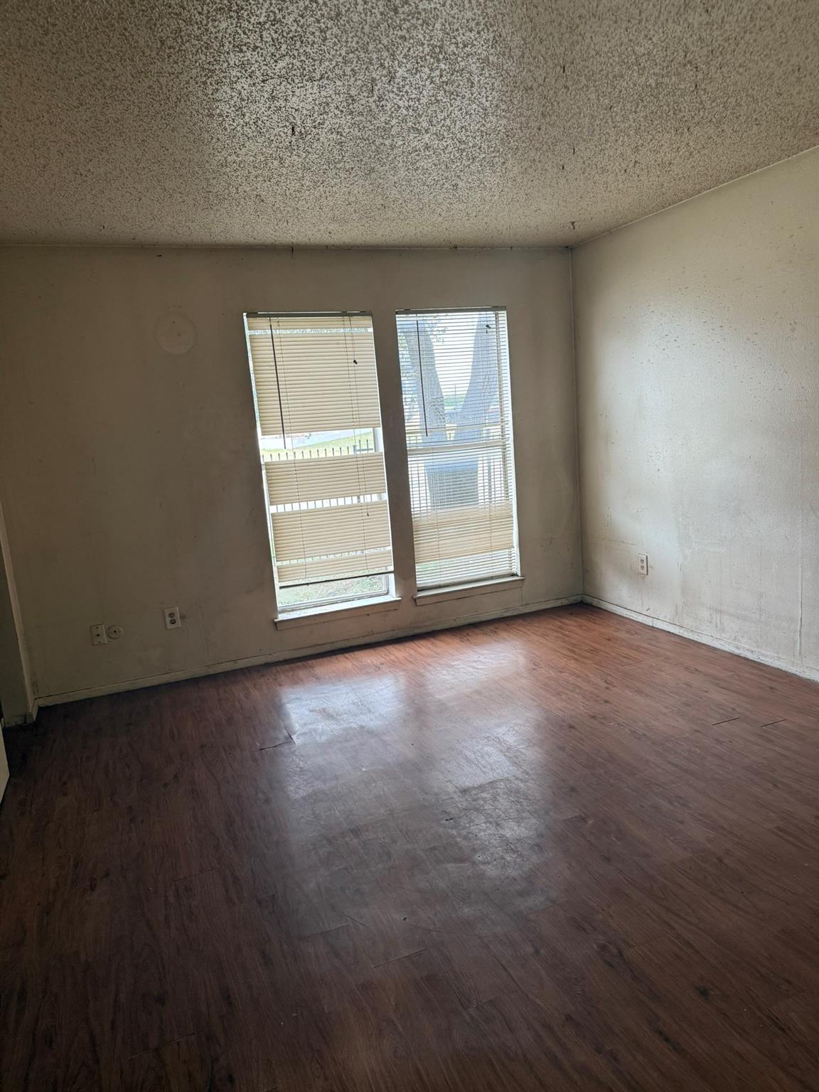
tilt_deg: -9.0
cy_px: 546
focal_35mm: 24
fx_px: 757
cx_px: 410
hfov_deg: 56.8
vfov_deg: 71.6
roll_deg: +4.6
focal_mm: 6.76
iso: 200
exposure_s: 1/60
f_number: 1.78
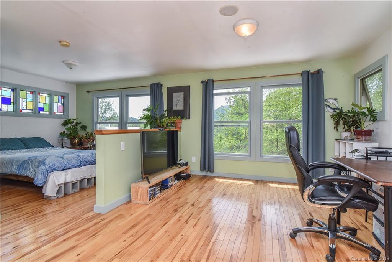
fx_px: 196
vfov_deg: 67.4
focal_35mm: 18
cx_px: 196
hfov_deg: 90.0
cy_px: 131
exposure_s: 1/200
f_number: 18
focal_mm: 18
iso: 1250
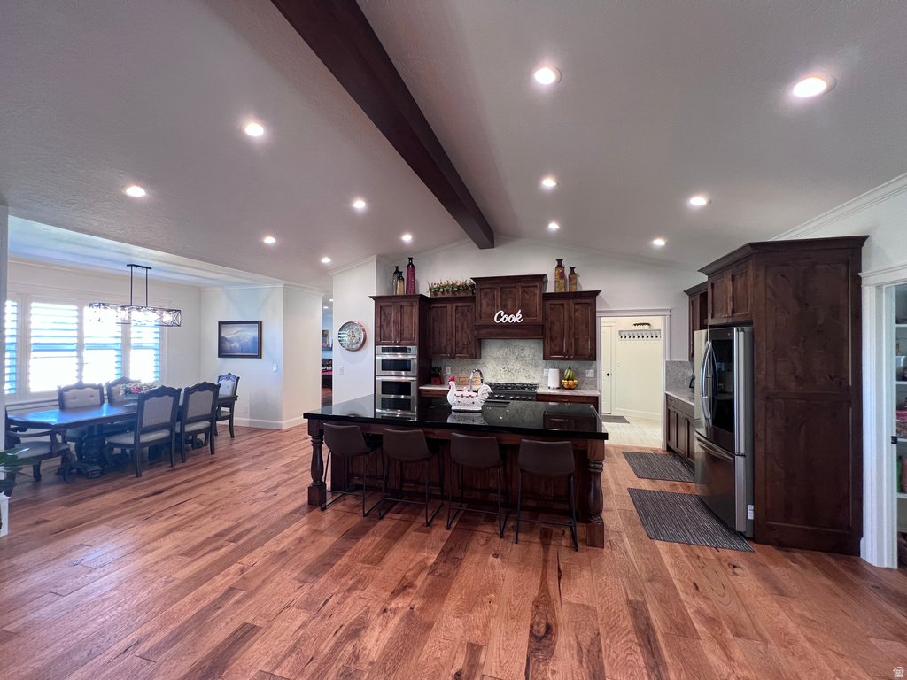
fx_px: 341
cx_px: 454
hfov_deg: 106.2
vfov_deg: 89.9
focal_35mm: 13
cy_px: 340
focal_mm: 1.57
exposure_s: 1/60
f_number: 1.8
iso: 160
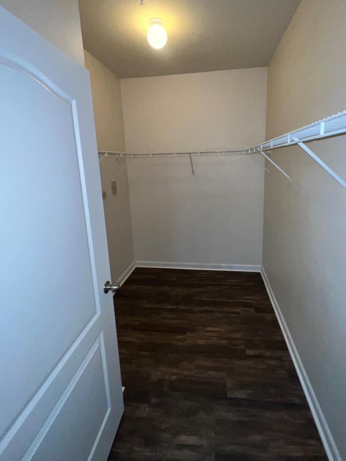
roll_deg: +1.5
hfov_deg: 81.5
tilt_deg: -8.7
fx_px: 200
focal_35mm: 15
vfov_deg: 97.5
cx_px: 191
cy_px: 197
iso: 160
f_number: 1.8
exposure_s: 1/60
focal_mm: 1.57
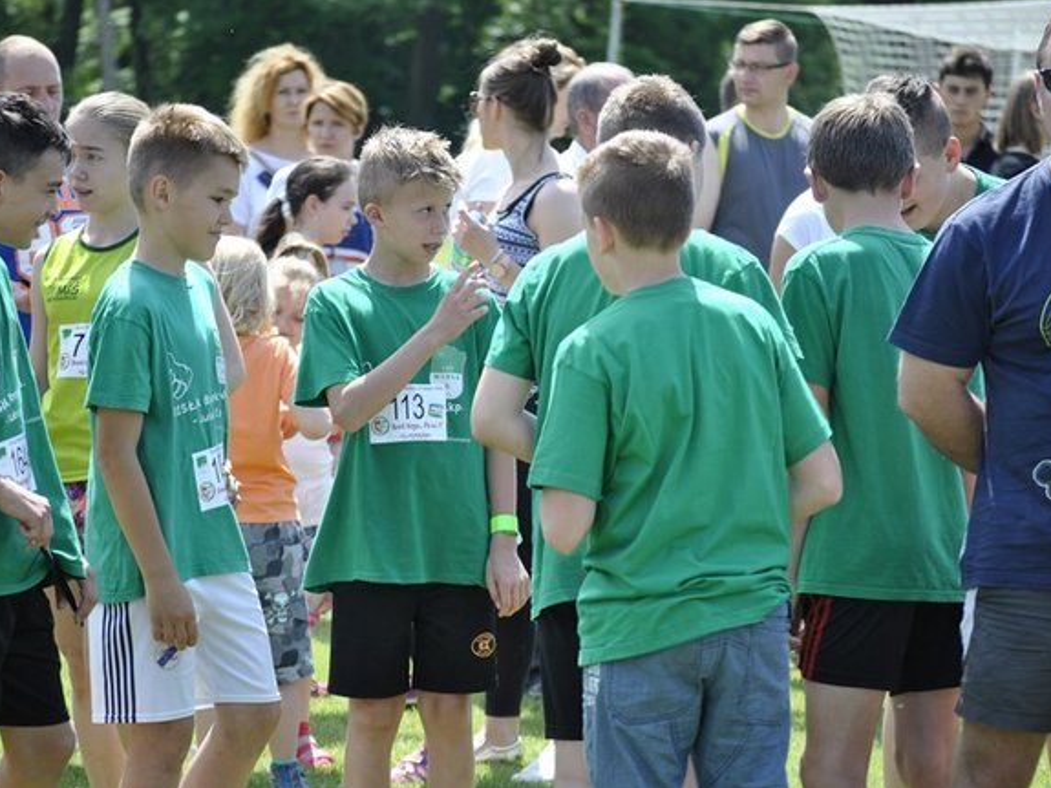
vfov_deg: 9.3
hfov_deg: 12.4
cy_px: 391
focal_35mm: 160
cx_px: 523
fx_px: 4857
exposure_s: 1/500
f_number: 4.5
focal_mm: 98
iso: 250
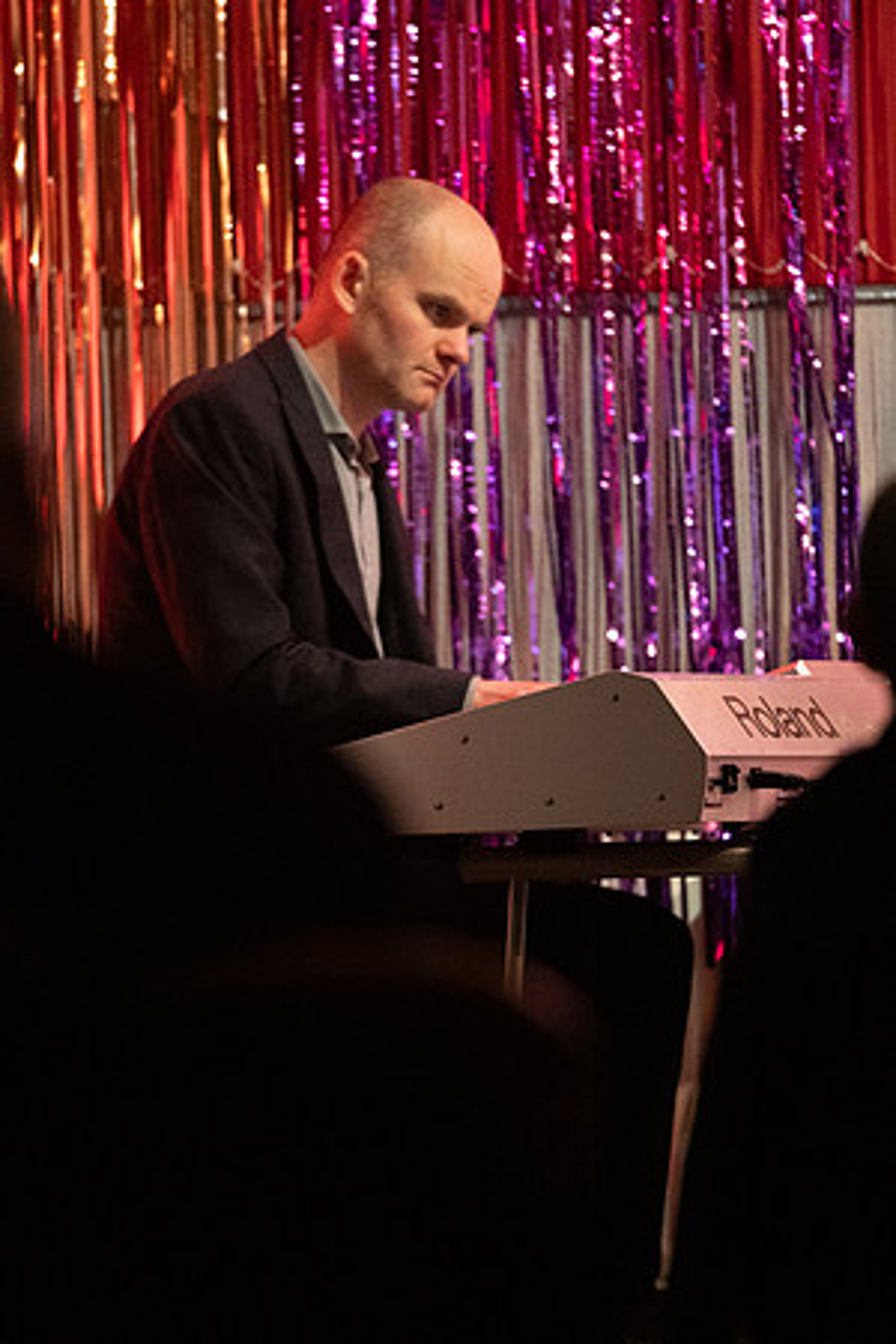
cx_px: 448
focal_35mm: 300
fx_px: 11199
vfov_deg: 6.9
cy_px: 672
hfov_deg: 4.6
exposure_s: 1/250
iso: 25600
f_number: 4
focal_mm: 300
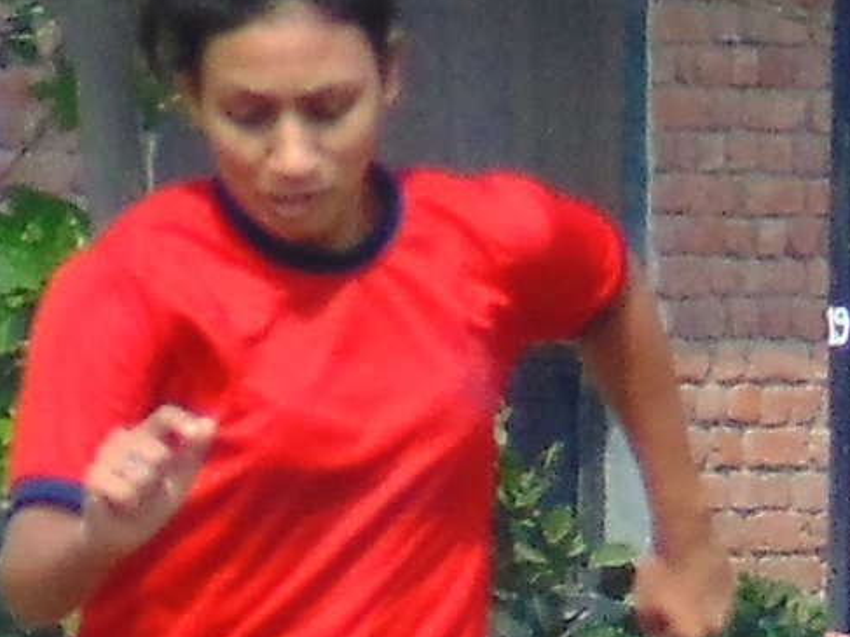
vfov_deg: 0.4
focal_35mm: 3479
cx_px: 1002
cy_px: 1103
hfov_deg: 0.6
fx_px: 85406
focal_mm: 83.2
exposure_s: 1/500
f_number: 5.7
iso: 100
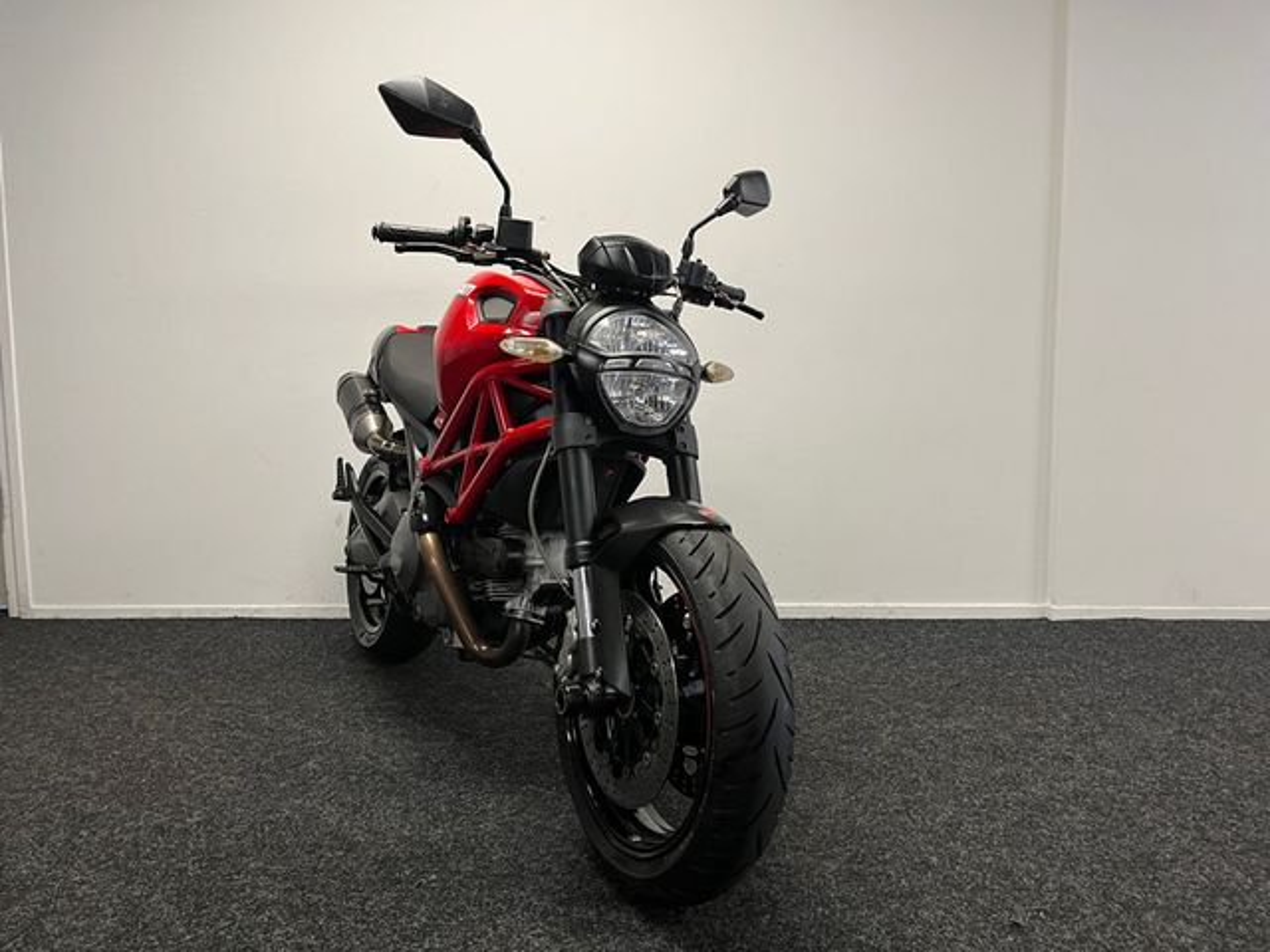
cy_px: 476
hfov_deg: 67.3
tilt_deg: -5.8
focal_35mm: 26
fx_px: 954
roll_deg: +2.1
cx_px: 635
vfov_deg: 53.1
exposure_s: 1/50
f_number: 1.6
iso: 64
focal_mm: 5.1
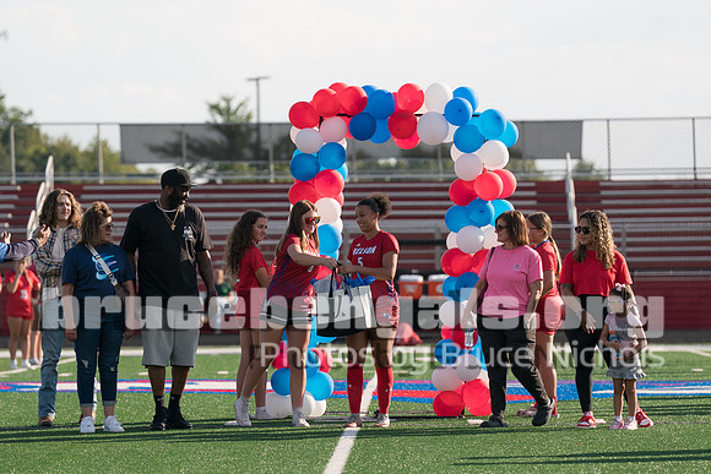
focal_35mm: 207
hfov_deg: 9.9
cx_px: 374
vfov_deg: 6.6
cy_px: 250
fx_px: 4098
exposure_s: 1/1000
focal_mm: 153
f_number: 3.2
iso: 100
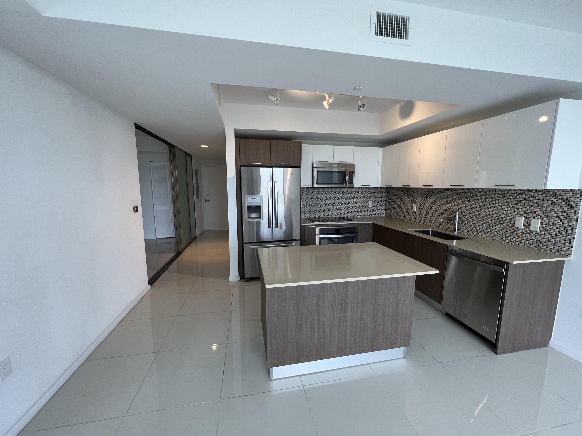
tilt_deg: -8.0
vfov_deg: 89.9
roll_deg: -0.2
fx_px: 219
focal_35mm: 13
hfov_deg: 106.2
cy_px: 218
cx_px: 291
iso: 80
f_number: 1.8
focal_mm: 1.57
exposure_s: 1/120
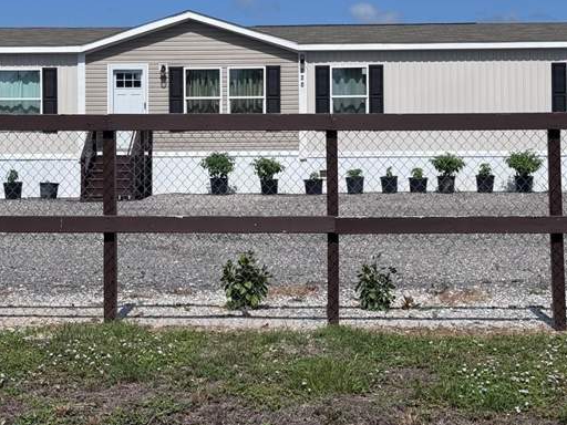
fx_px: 1228
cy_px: 118
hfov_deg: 26.0
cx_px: 298
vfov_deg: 19.5
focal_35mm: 75
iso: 64
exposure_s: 1/6410
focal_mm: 6.76
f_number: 1.78
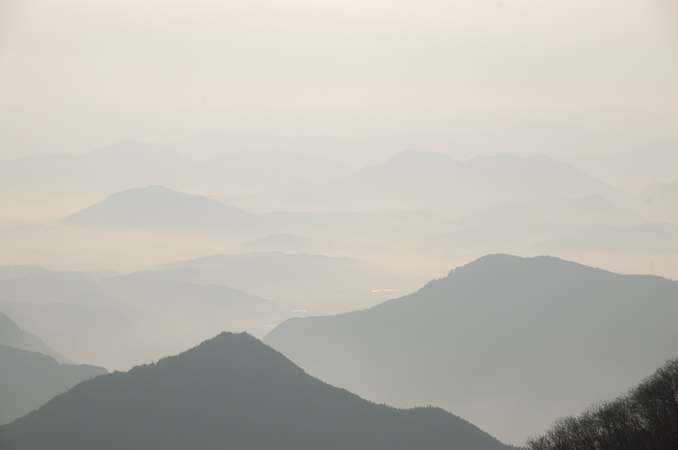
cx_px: 339
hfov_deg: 19.5
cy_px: 225
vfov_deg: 13.0
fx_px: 1974
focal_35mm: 105
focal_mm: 70
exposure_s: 1/1000
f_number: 9
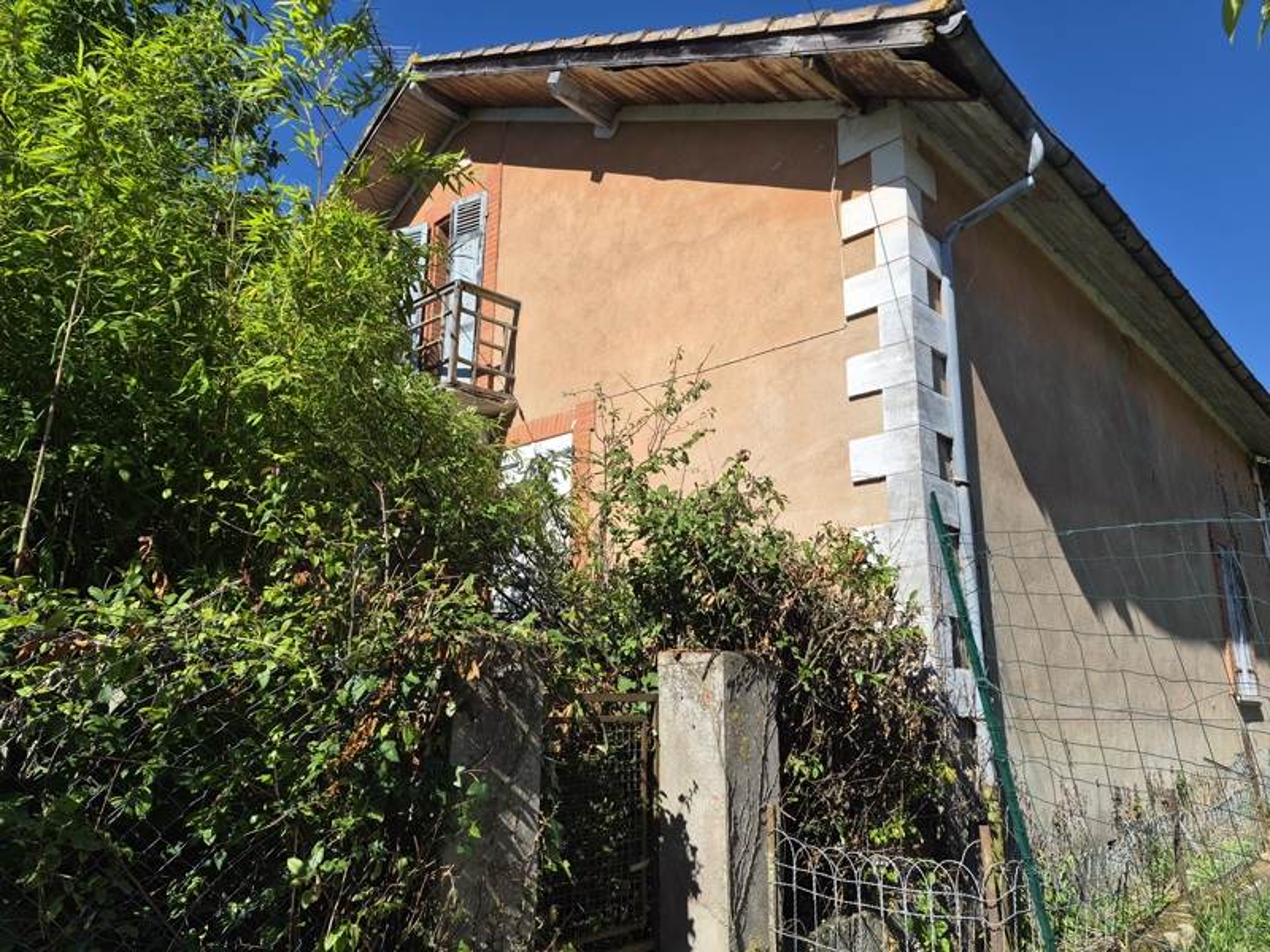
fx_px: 844
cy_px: 476
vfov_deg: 58.9
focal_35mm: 23
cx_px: 635
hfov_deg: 73.9
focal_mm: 5.4
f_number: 1.8
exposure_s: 1/5360
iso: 80
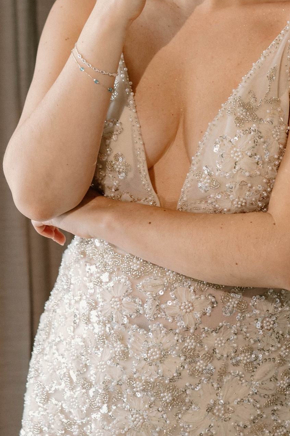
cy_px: 113
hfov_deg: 12.9
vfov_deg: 19.2
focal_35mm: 106
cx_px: 203
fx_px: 1281
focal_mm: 35
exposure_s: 1/200
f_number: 2.8
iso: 400
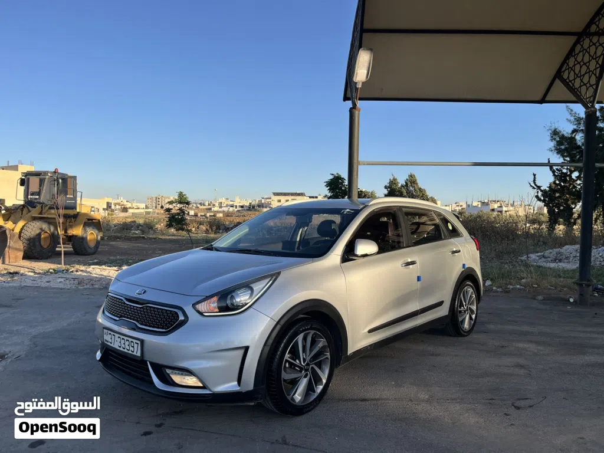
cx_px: 302
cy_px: 226
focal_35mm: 26
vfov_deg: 53.1
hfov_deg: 67.3
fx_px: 454
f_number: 1.6
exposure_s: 1/1890
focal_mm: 5.1
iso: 50
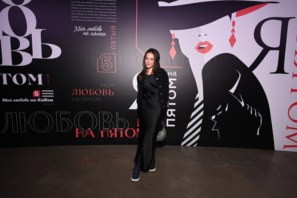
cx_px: 148
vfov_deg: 53.1
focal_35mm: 24
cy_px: 99
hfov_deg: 73.7
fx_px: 198
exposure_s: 1/160
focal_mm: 24
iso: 500
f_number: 5
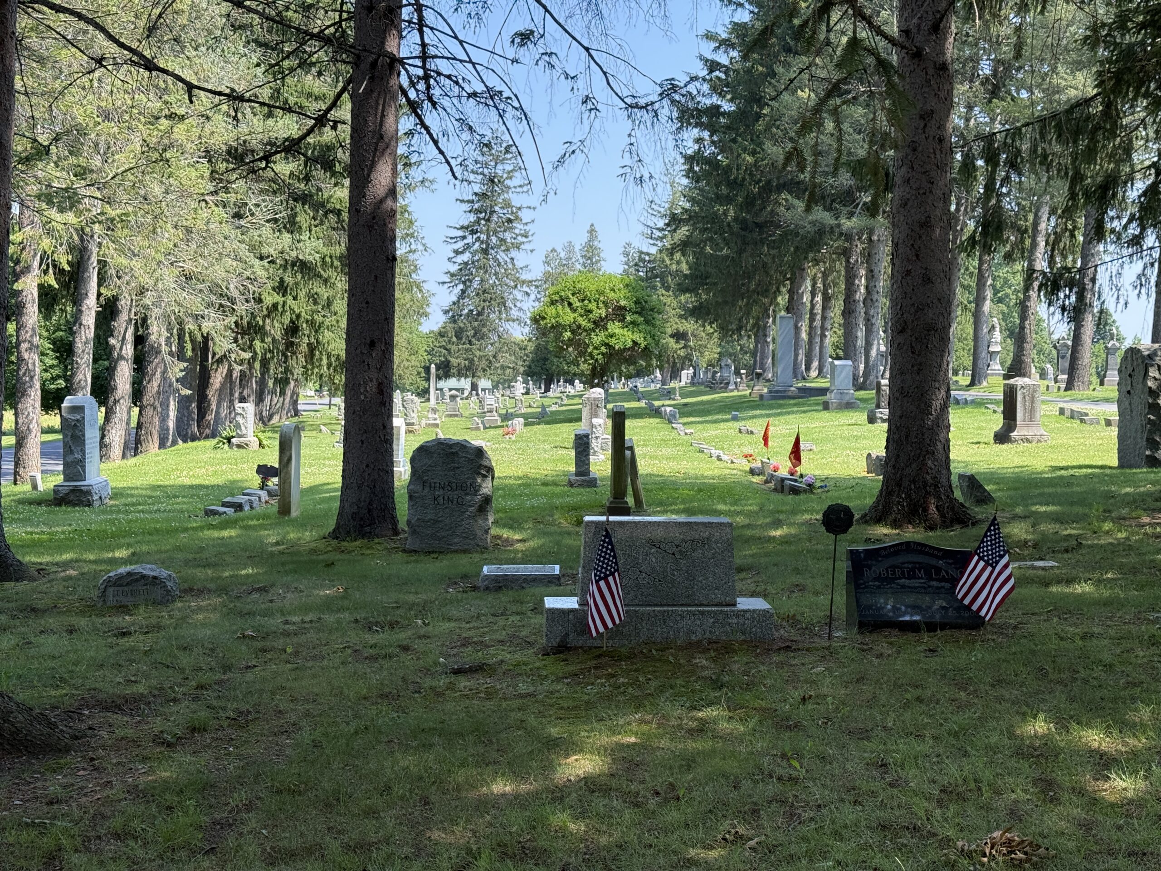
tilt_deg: -1.2
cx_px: 580
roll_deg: -0.4
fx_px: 1610
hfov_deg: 39.7
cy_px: 436
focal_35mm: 48
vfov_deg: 30.3
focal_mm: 6.76
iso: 64
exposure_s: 1/951
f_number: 1.78
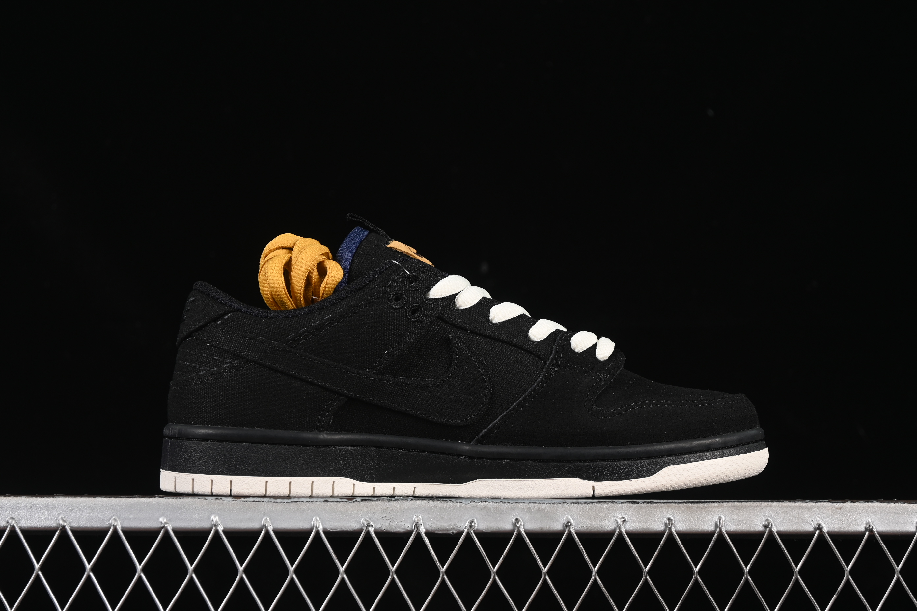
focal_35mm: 75
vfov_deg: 18.2
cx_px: 458
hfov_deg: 27.0
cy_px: 306
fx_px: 1910
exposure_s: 1/50
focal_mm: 50
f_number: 6.3
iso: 160
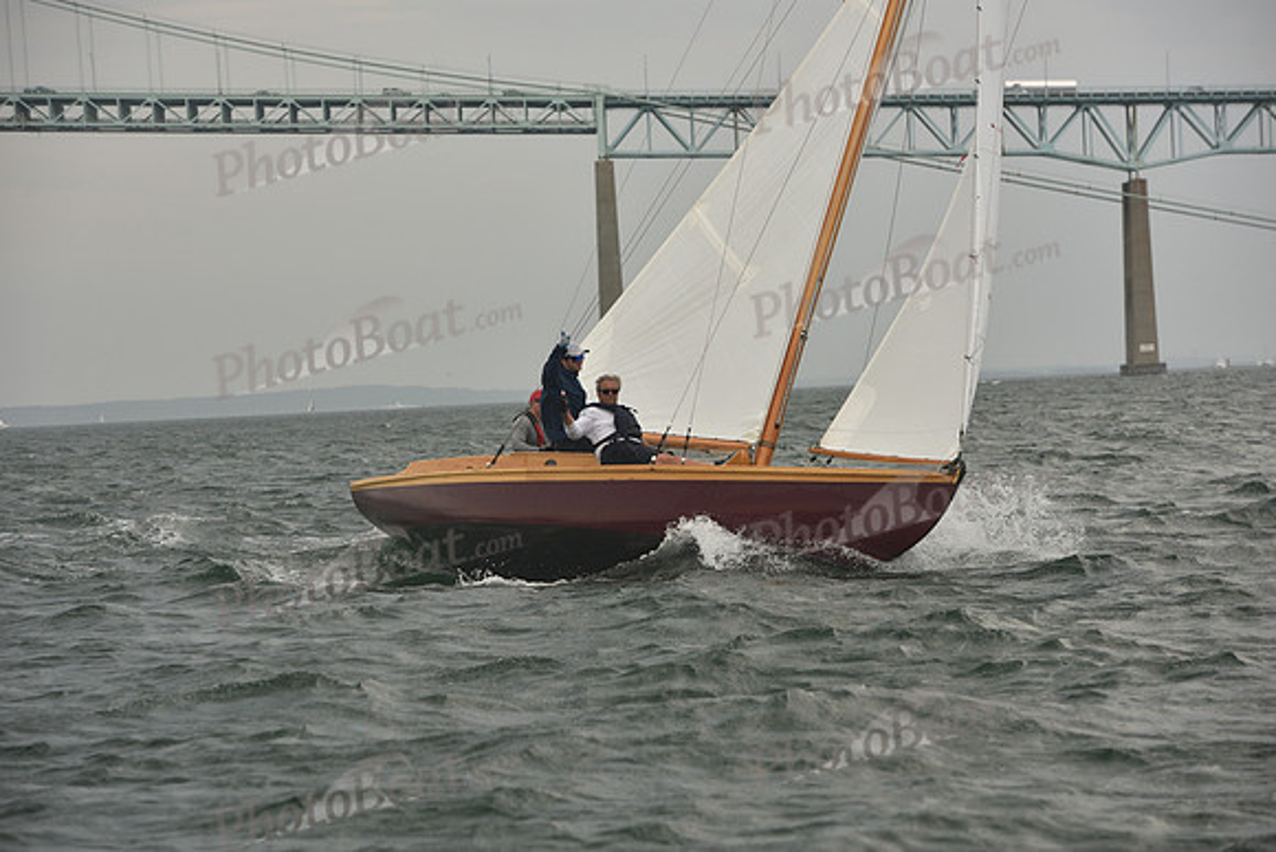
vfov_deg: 11.2
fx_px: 4325
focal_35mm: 122
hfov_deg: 16.8
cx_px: 638
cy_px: 426
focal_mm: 122
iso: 250
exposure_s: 1/500
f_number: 5
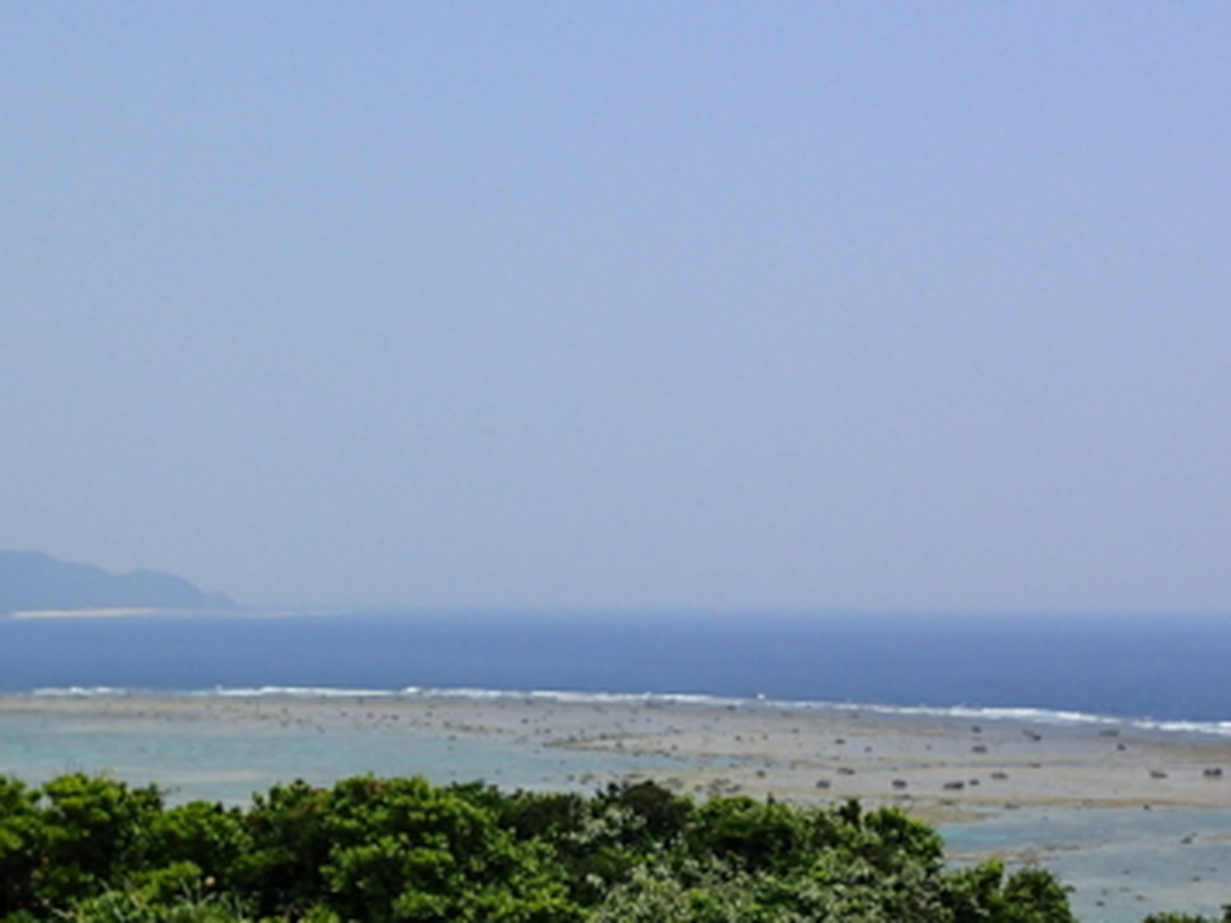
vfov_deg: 19.7
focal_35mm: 72
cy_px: 975
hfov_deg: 27.0
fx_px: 2560
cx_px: 678
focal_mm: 5.87
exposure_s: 1/250
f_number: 9
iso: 100
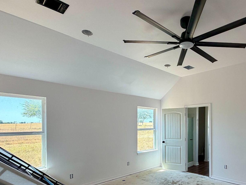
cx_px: 172
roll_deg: +0.2
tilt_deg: +0.1
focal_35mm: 23
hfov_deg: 70.9
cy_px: 126
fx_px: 163
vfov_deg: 57.4
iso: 80
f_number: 2.2
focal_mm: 2.22
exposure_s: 1/121
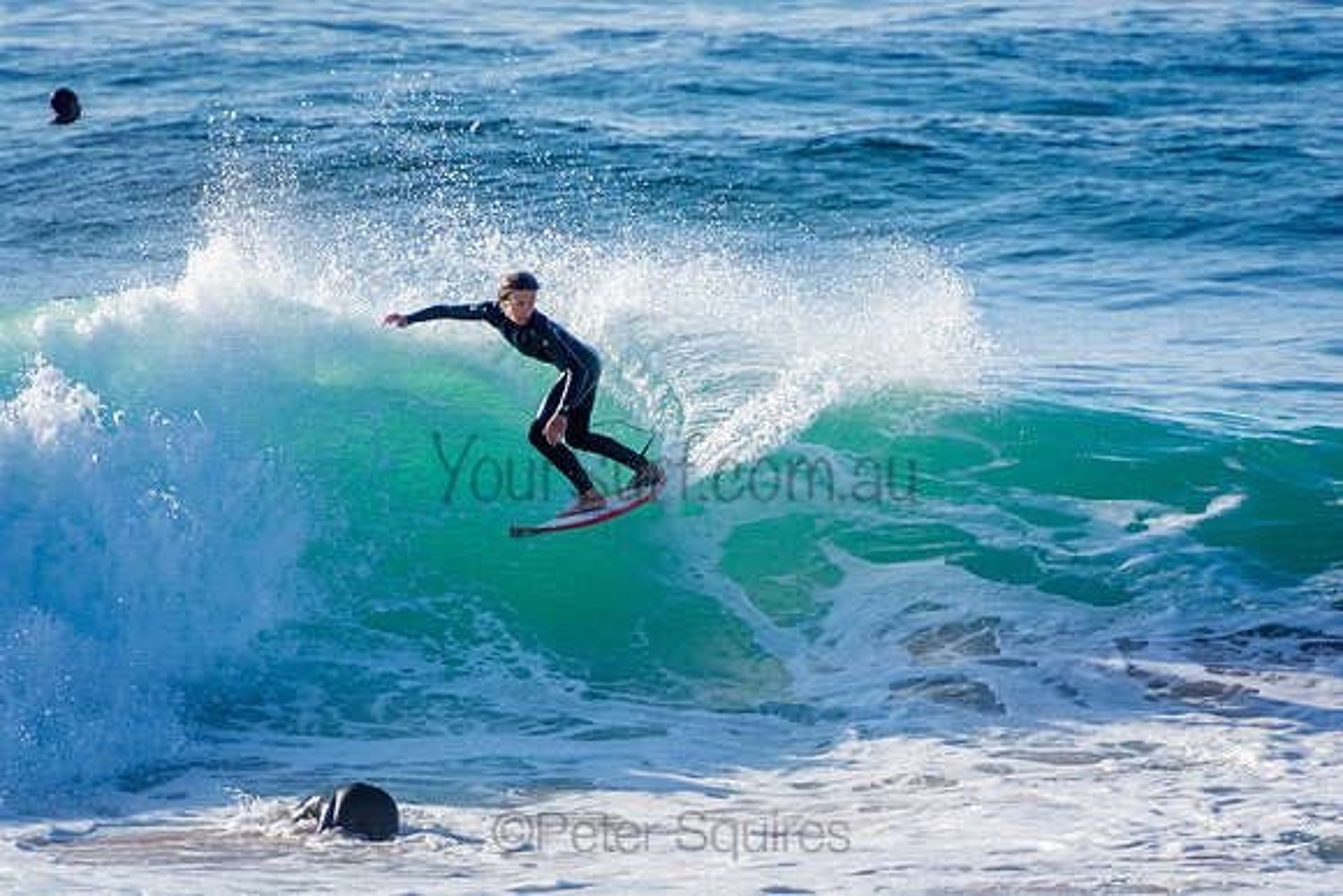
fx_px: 22388
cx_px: 672
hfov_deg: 3.4
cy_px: 448
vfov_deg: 2.3
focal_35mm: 600
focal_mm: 400
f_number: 5.6
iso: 280
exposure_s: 1/2000
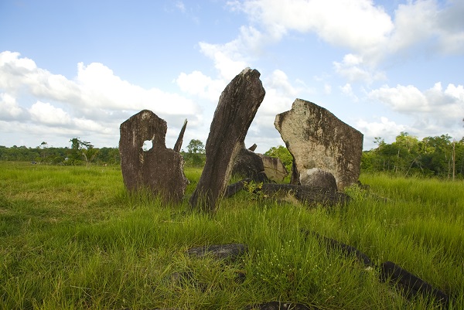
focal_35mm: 27
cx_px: 232
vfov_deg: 48.0
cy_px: 155
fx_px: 348
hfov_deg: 67.3
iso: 100
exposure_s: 1/125
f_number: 5.6
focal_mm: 18
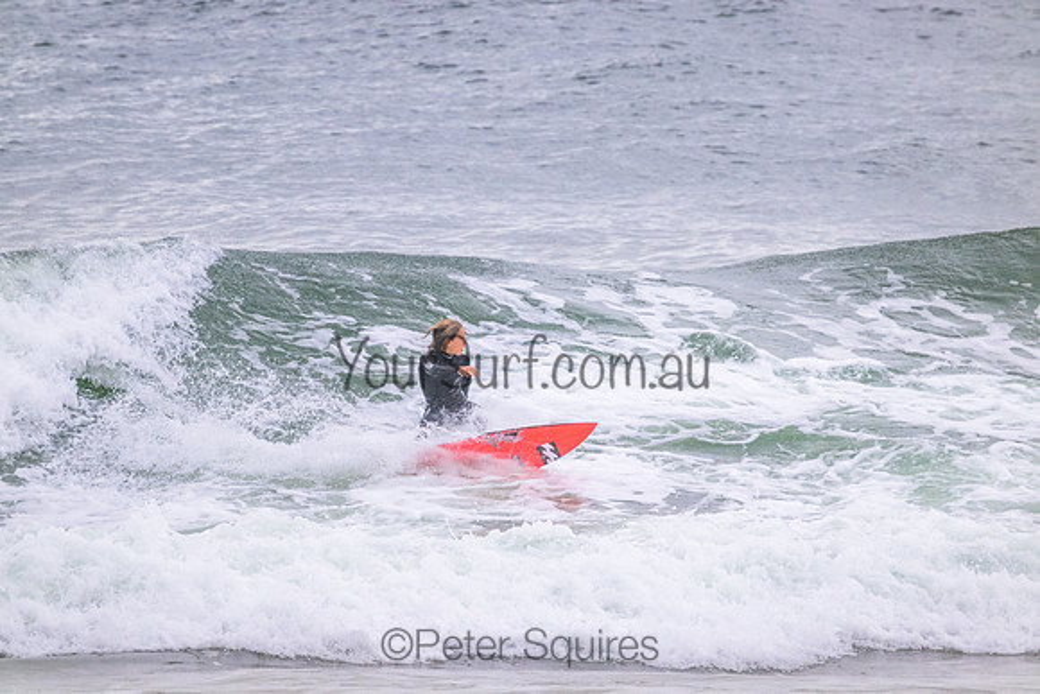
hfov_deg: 2.6
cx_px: 520
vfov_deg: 1.7
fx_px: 23115
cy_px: 347
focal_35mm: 800
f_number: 11
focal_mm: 800
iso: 3600
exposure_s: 1/2000
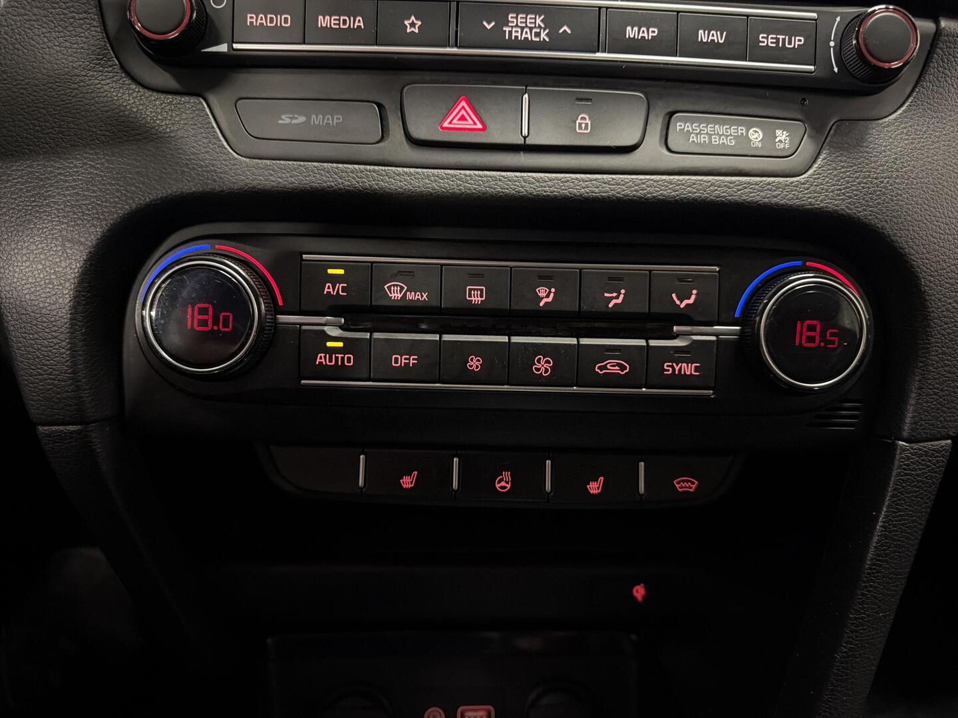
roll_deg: -1.7
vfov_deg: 56.8
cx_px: 479
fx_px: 664
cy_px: 359
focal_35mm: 24
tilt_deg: -18.9
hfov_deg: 71.6
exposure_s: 1/25
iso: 1600
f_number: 1.78
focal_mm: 6.76
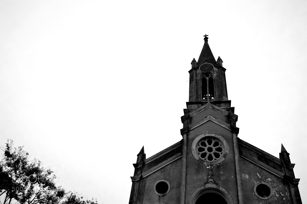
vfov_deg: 47.9
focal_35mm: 27
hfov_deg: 67.4
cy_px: 102
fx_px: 230
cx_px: 154
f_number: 3.5
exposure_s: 1/200
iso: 200
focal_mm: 18
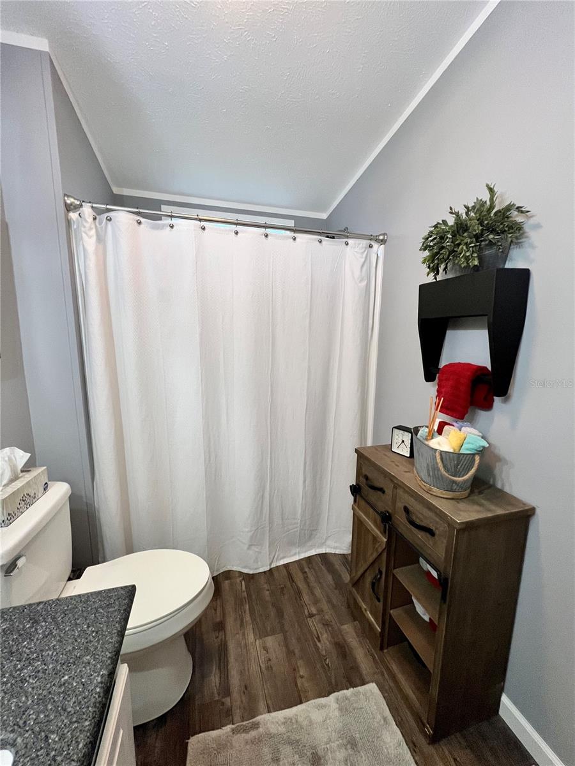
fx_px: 288
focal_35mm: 13
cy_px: 383
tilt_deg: -7.3
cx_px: 288
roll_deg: +0.0
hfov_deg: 89.9
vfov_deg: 106.2
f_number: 1.8
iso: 250
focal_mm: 1.57
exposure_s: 1/60
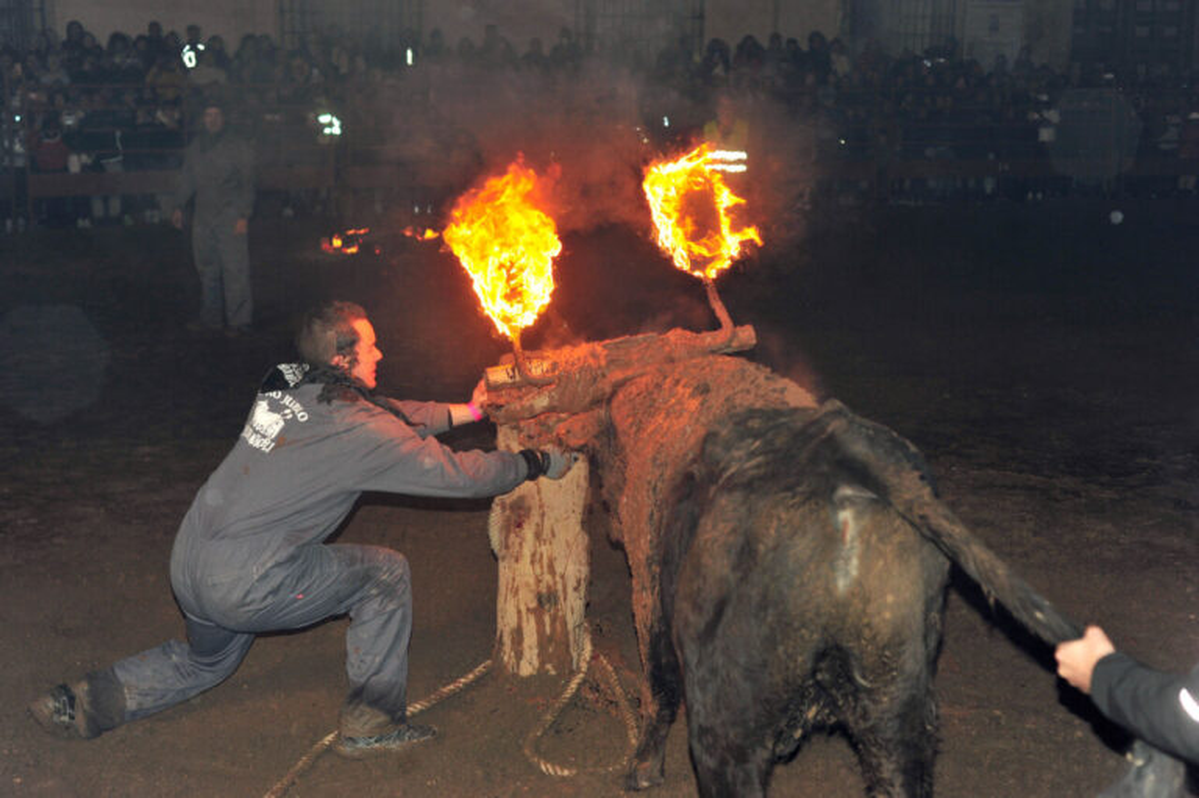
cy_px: 399
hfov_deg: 39.6
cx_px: 600
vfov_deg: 27.0
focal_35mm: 50
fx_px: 1664
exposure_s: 1/250
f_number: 3.5
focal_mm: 50
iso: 800
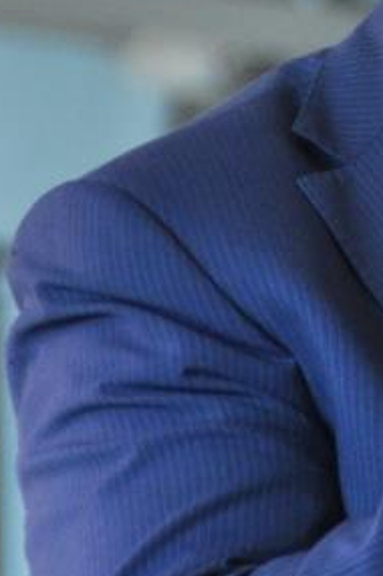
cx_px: 647
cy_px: 83
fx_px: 13321
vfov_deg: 2.5
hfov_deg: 1.6
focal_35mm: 833
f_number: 5.6
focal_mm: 155
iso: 640
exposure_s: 1/125
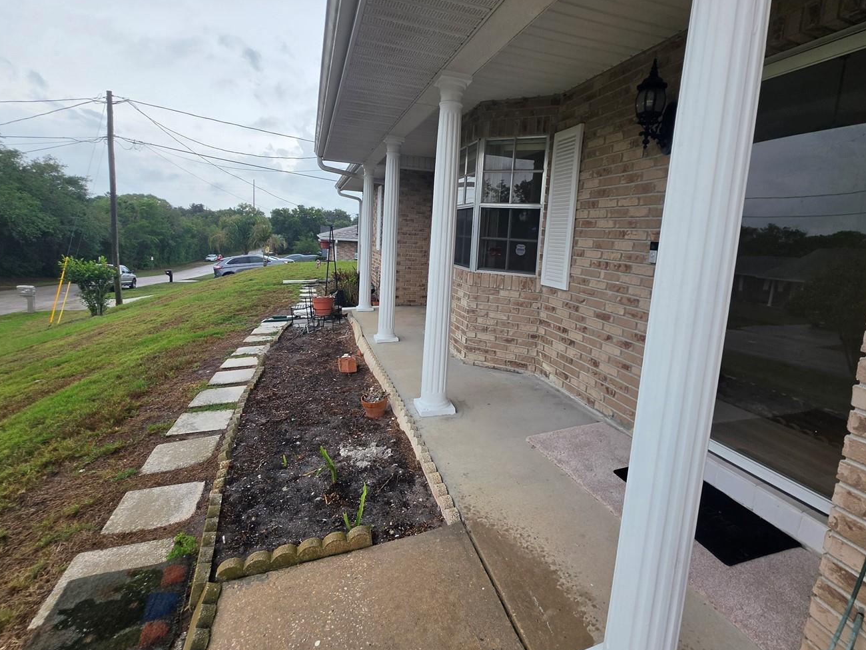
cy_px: 307
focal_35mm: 16
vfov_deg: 78.0
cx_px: 459
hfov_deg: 94.4
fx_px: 400
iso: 25
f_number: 1.9
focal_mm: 2.2
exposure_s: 1/120
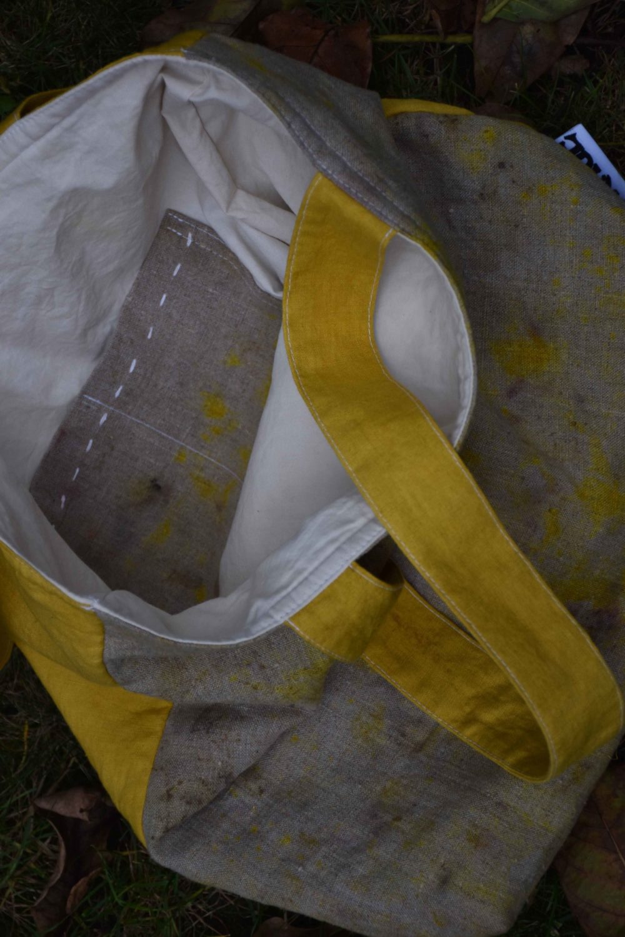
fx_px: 2344
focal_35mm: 90
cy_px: 468
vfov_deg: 22.6
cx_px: 312
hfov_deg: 15.2
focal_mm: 60
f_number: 5
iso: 250
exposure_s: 1/80
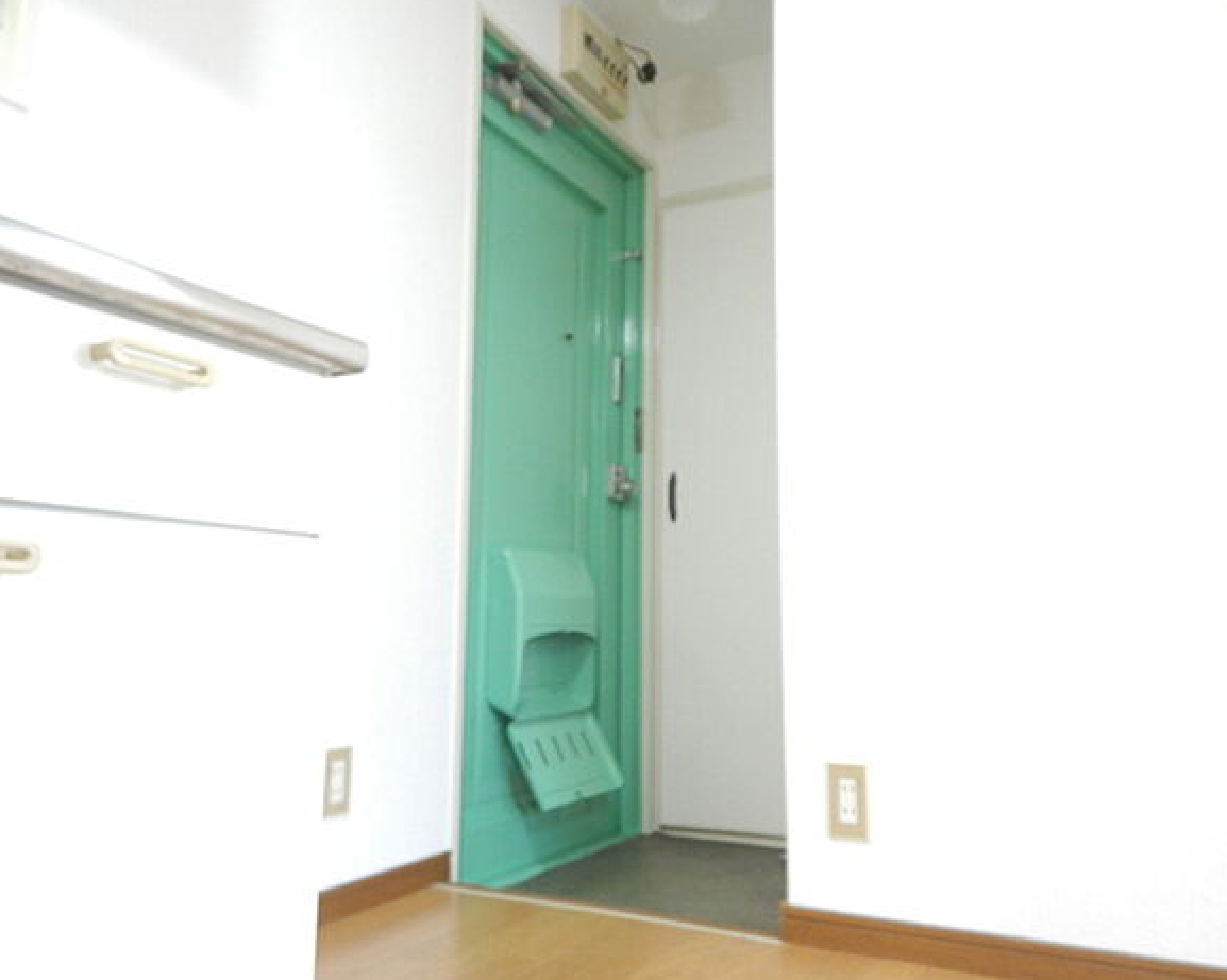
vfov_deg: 54.9
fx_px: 944
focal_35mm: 26
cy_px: 497
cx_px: 642
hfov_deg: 66.0
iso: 400
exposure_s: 1/25
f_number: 2.8
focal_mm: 4.3
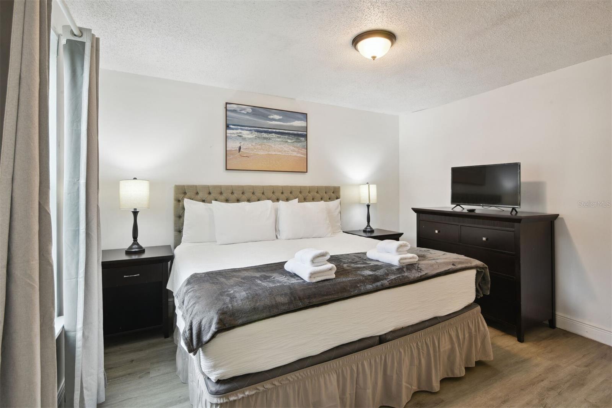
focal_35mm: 16
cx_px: 306
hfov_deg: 96.7
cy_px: 204
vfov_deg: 73.7
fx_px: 272
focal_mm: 16
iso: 400
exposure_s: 1/4
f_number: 11
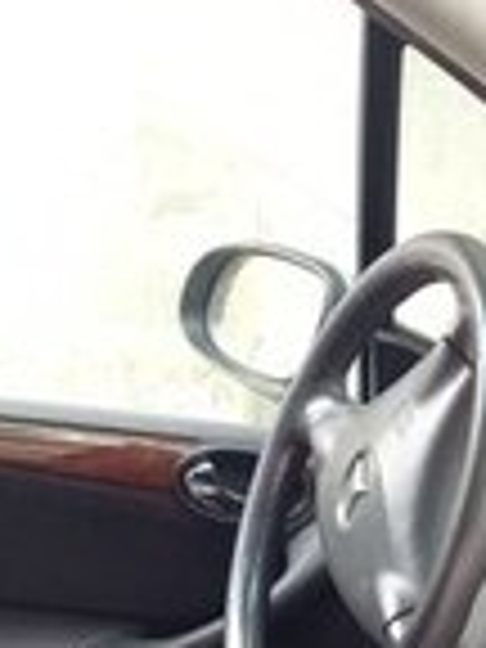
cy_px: 1026
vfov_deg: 16.4
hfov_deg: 13.8
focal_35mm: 107
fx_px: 2003
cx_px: 252
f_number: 2.2
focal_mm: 3.3
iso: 80
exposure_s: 1/33
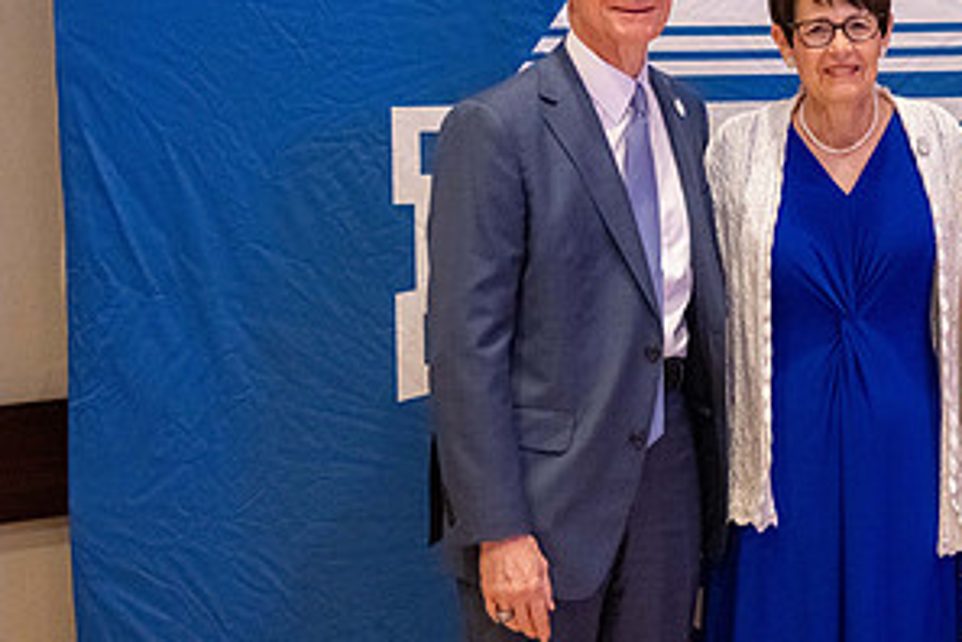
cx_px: 862
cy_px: 191
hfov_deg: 20.0
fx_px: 2672
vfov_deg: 13.7
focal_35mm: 100
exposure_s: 1/200
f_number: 2.2
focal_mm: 50
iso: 8000
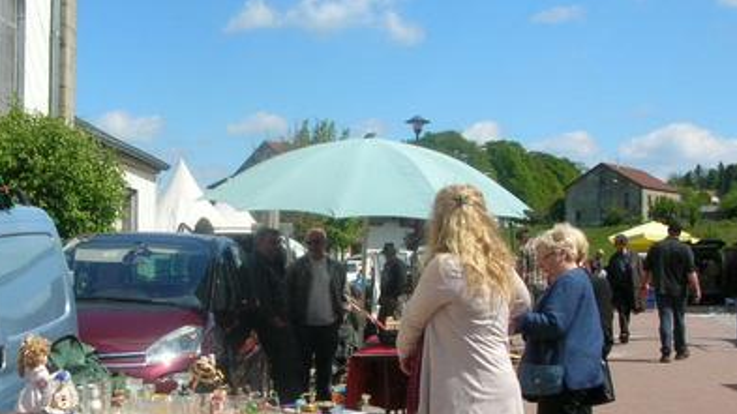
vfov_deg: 17.0
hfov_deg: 29.7
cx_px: 287
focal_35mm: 71
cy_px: 268
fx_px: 1387
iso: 50
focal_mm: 6.6
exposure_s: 1/287
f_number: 5.9
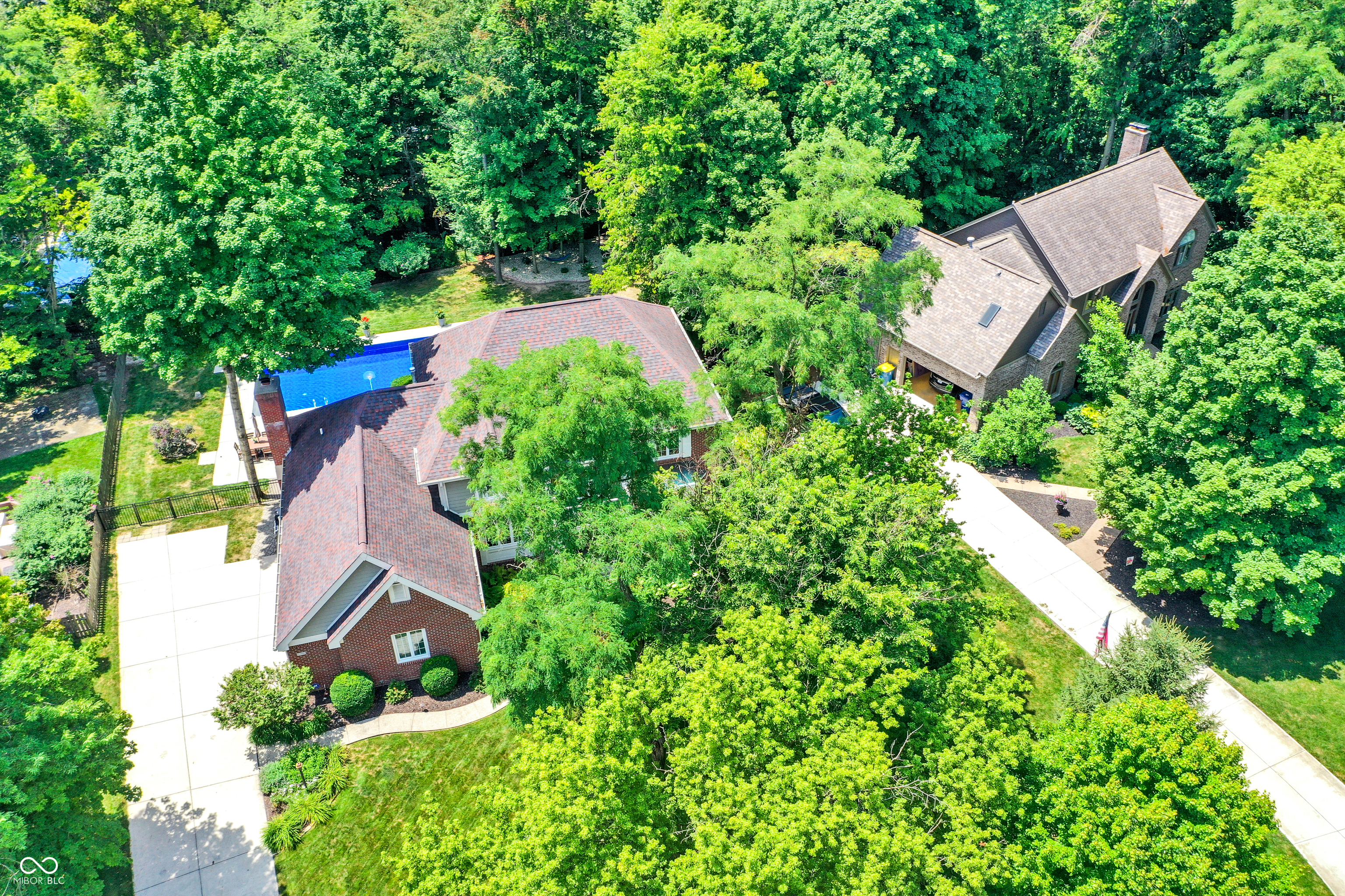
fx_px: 1046
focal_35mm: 28
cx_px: 672
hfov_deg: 65.5
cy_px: 448
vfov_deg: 46.4
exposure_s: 1/240
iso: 100
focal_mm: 10.26
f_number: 5
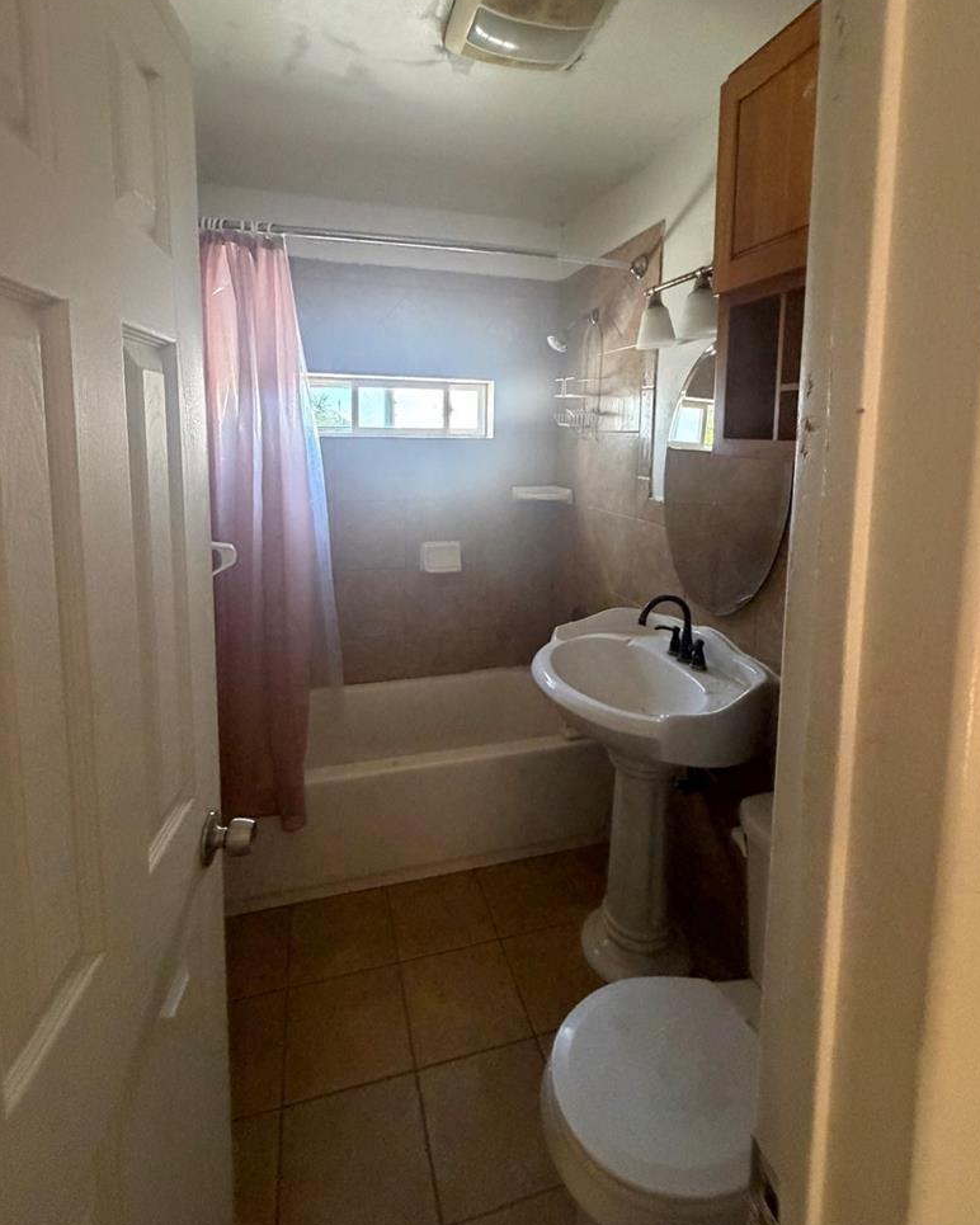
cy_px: 500
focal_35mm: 17
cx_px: 489
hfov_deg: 77.0
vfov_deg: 88.7
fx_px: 616
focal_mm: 2.22
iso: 500
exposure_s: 1/60
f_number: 2.2
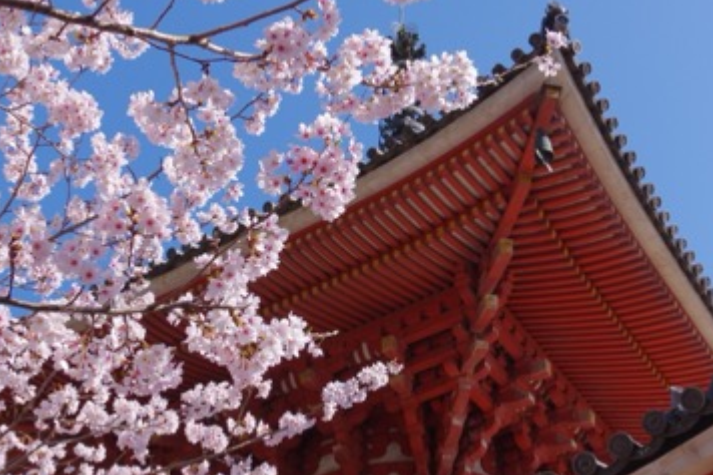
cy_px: 214
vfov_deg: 23.3
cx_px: 395
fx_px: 1148
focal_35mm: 58
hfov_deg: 34.5
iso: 100
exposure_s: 1/200
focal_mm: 29
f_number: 8
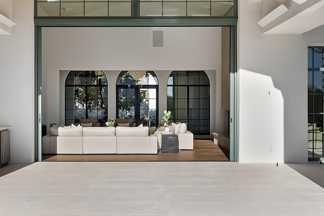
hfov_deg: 47.2
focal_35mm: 41
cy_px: 118
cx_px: 135
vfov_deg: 32.7
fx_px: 369
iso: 640
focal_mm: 20
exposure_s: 1/800
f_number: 8
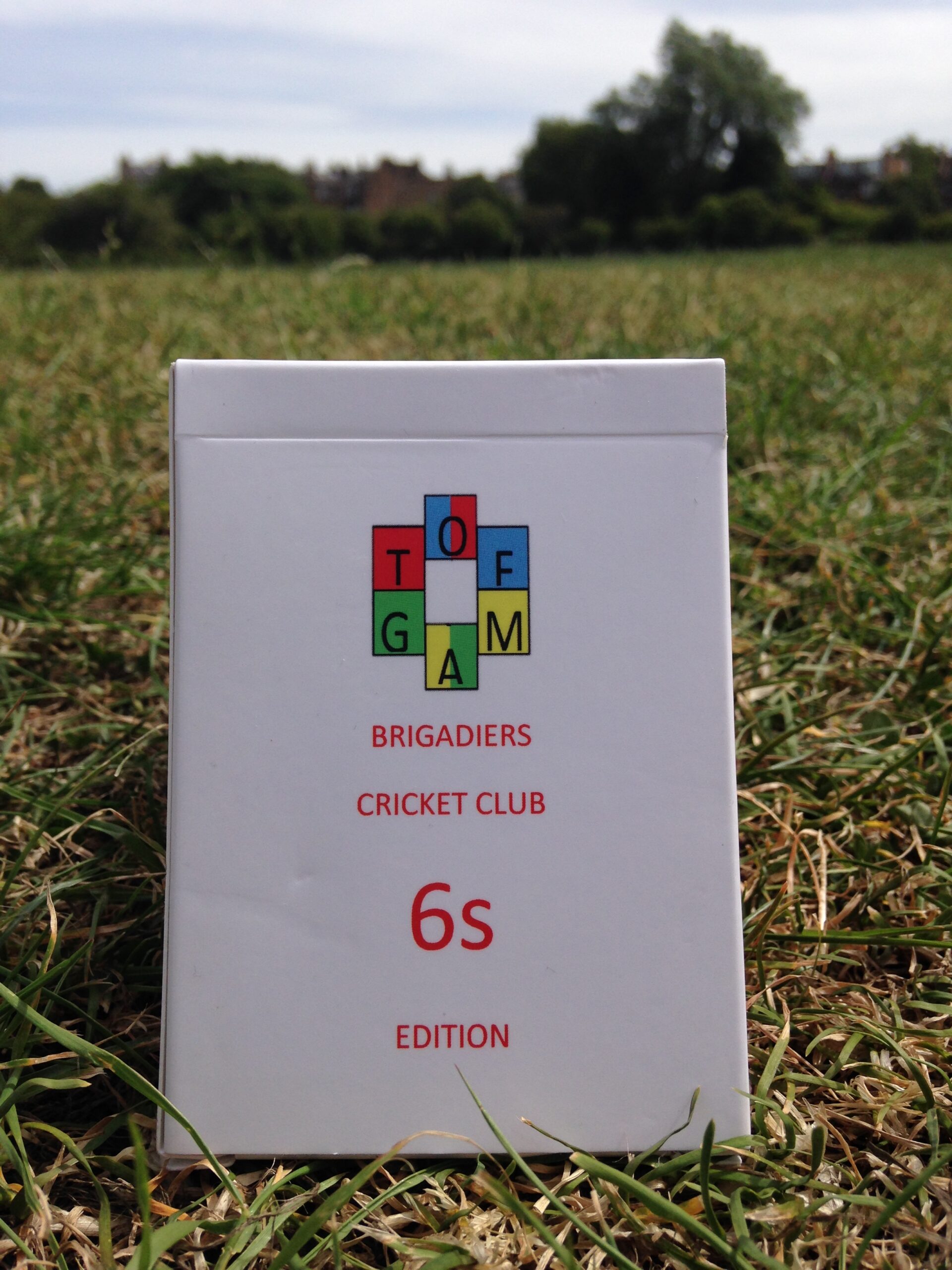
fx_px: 1210
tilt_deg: -16.5
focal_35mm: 33
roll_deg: +0.6
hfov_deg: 42.9
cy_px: 635
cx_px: 476
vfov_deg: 55.4
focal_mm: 4.12
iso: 50
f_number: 2.4
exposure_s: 1/2463
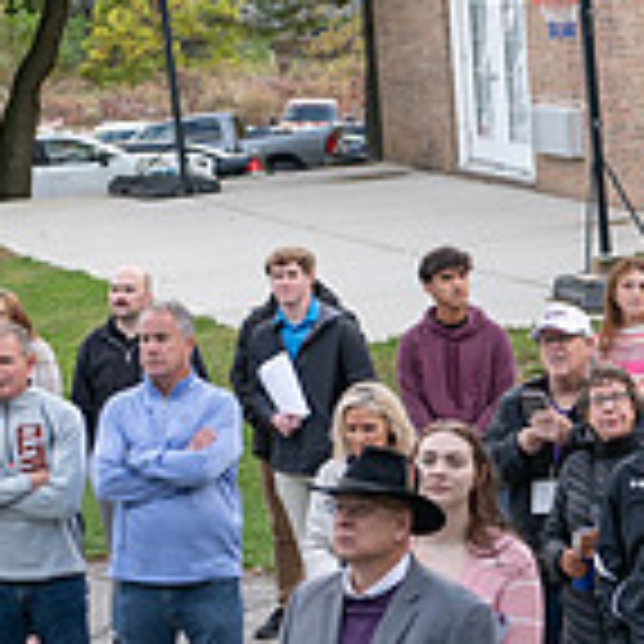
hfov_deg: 10.0
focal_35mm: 172
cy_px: 516
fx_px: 3620
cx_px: 833
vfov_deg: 10.1
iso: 160
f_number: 3.5
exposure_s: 1/250
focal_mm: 50
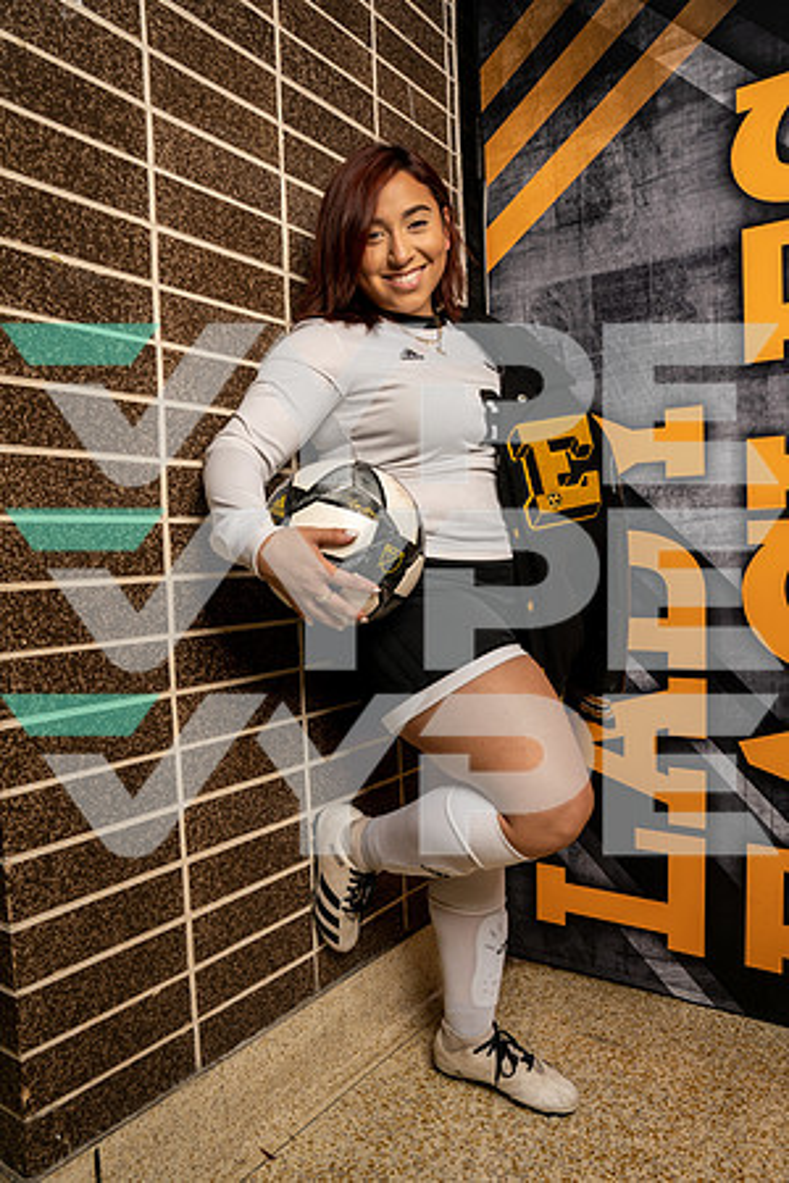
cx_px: 394
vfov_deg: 69.4
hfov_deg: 49.6
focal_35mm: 26
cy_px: 592
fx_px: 855
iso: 200
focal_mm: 26
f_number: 8
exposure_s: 1/250
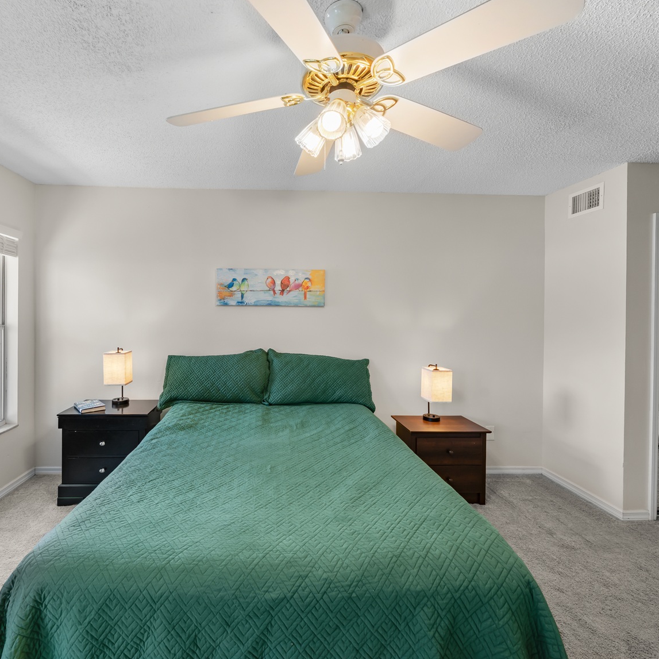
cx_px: 273
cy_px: 323
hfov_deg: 86.6
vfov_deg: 87.4
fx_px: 345
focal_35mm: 16
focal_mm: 12
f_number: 9
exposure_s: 1/5
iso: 100
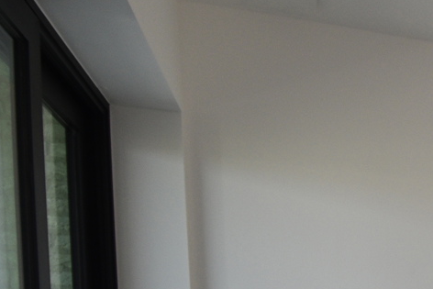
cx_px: 672
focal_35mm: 63
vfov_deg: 19.1
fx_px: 757
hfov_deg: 24.1
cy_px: 428
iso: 400
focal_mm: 11
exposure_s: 1/160
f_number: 6.3
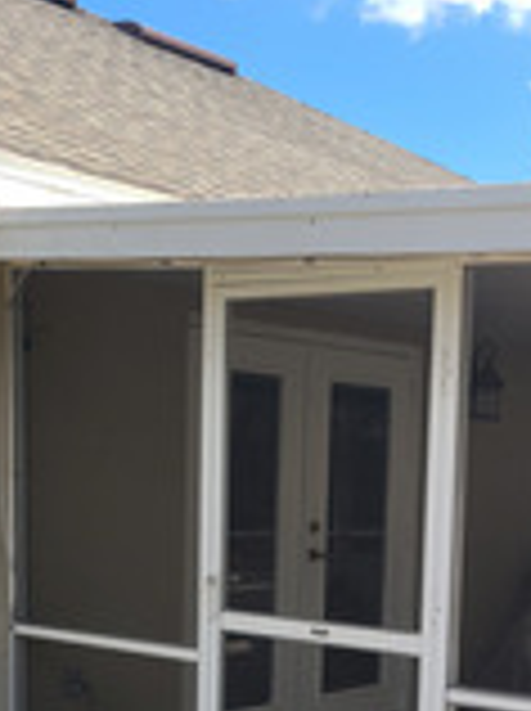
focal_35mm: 66
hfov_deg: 22.1
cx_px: 360
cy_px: 603
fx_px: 1354
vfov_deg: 28.6
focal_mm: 5.4
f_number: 1.8
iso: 40
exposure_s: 1/1148
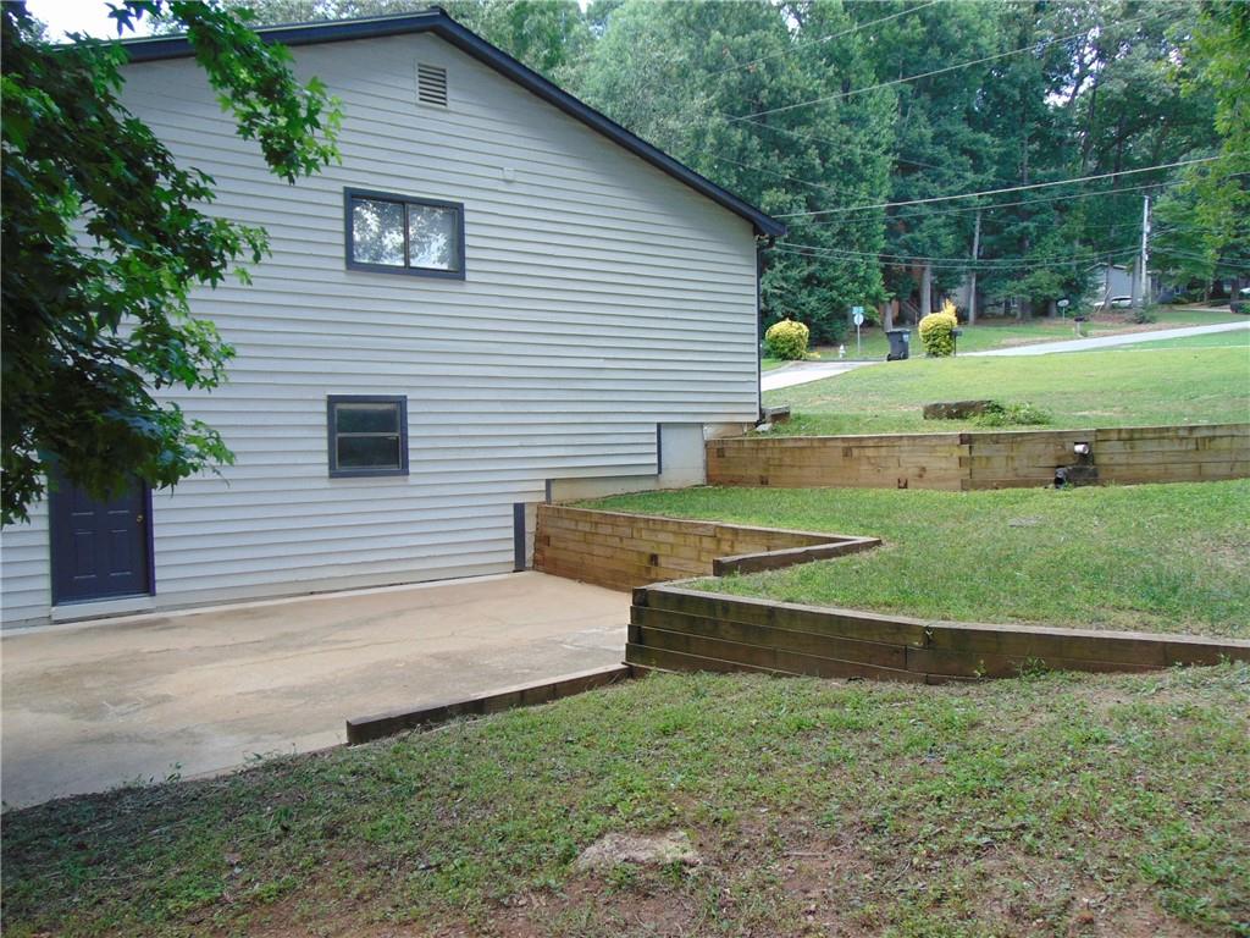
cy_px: 469
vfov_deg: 54.9
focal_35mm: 25
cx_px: 625
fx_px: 903
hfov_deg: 69.4
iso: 80
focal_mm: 4.5
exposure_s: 1/100
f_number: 3
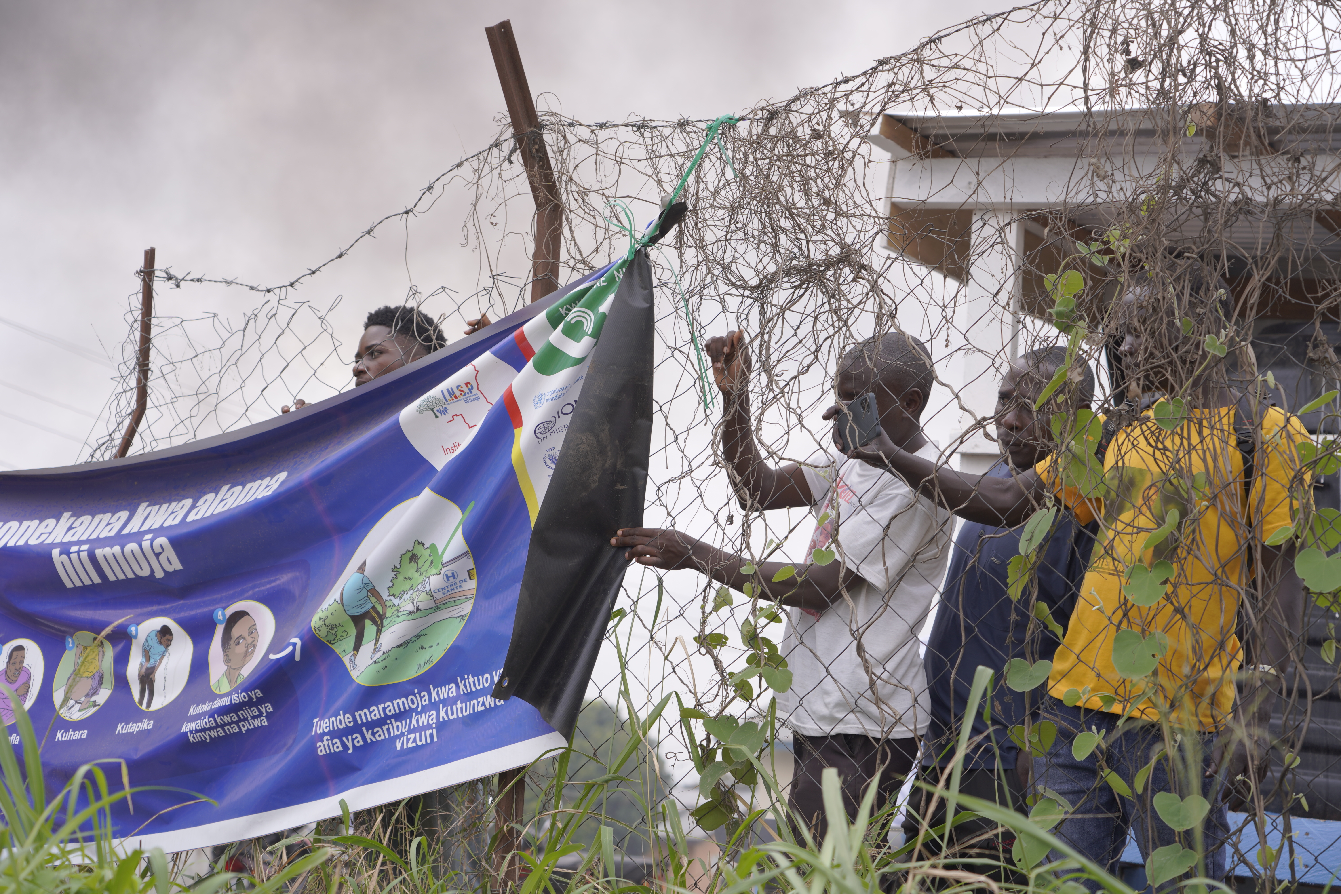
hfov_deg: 31.9
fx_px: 2347
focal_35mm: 63
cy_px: 447
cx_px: 670
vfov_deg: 21.6
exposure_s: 1/320
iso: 125
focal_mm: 63
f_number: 4.5
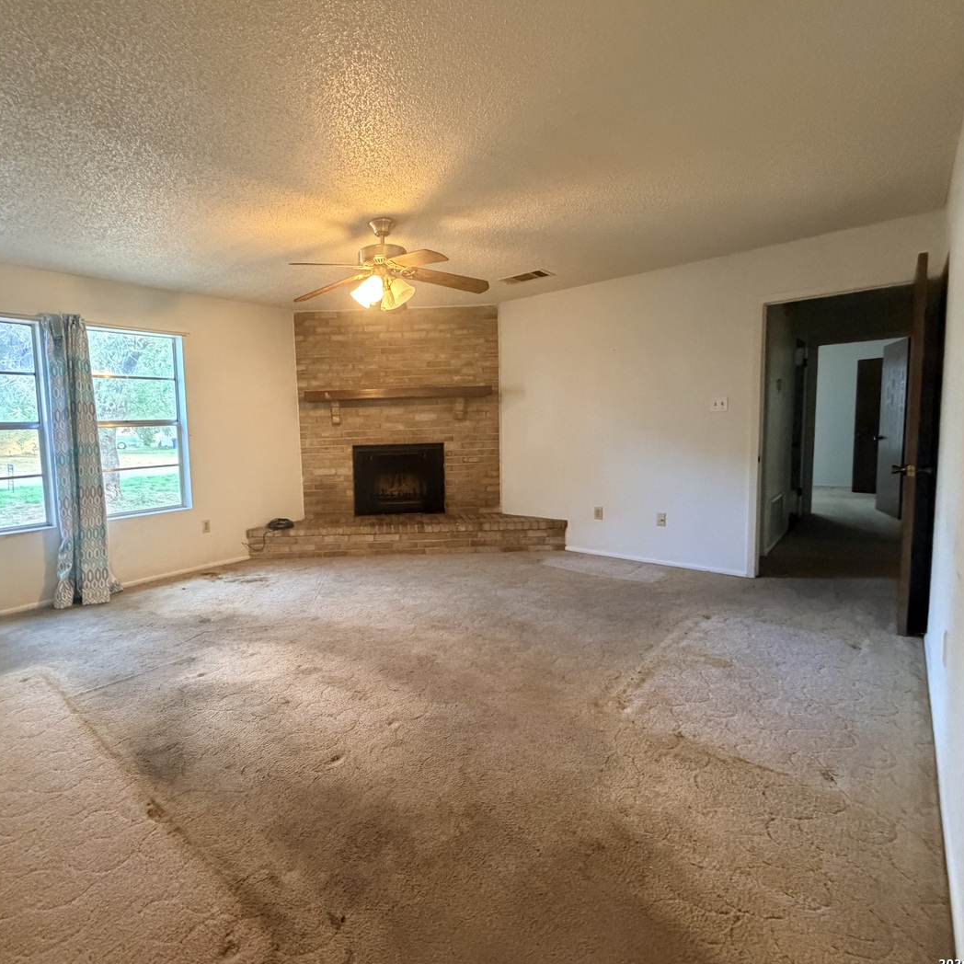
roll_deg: +2.4
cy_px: 475
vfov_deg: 84.0
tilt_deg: -5.3
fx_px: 536
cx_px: 373
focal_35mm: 17
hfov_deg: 82.7
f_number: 2.2
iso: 800
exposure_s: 1/60
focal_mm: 2.22
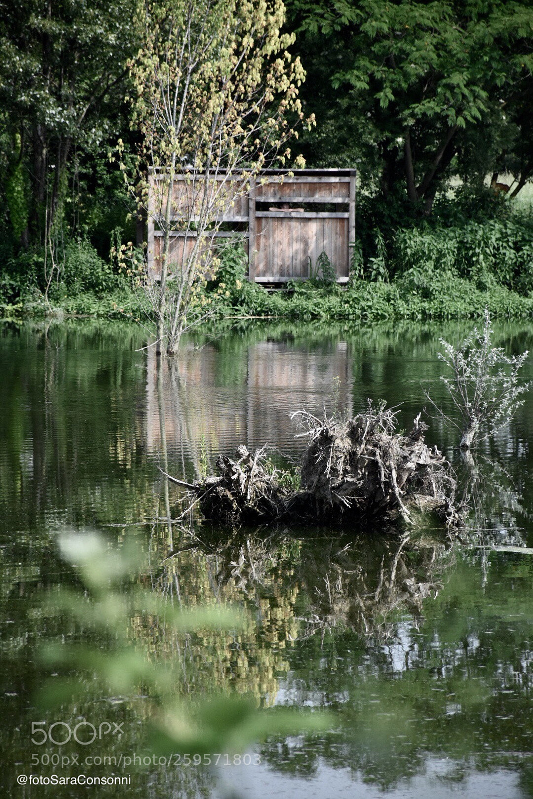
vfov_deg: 9.8
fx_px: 4662
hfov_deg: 6.5
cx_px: 266
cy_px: 400
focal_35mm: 210
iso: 800
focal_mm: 140
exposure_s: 1/2000
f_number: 5.6
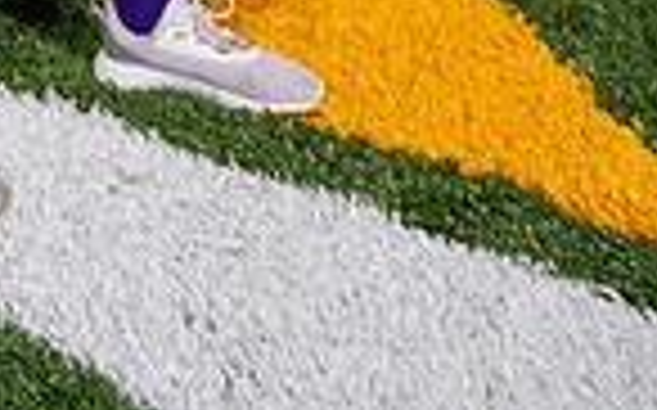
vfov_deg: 11.3
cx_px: 45
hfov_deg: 21.5
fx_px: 1682
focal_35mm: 94
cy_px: -599
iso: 200
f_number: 5.6
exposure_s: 1/200
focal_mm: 30
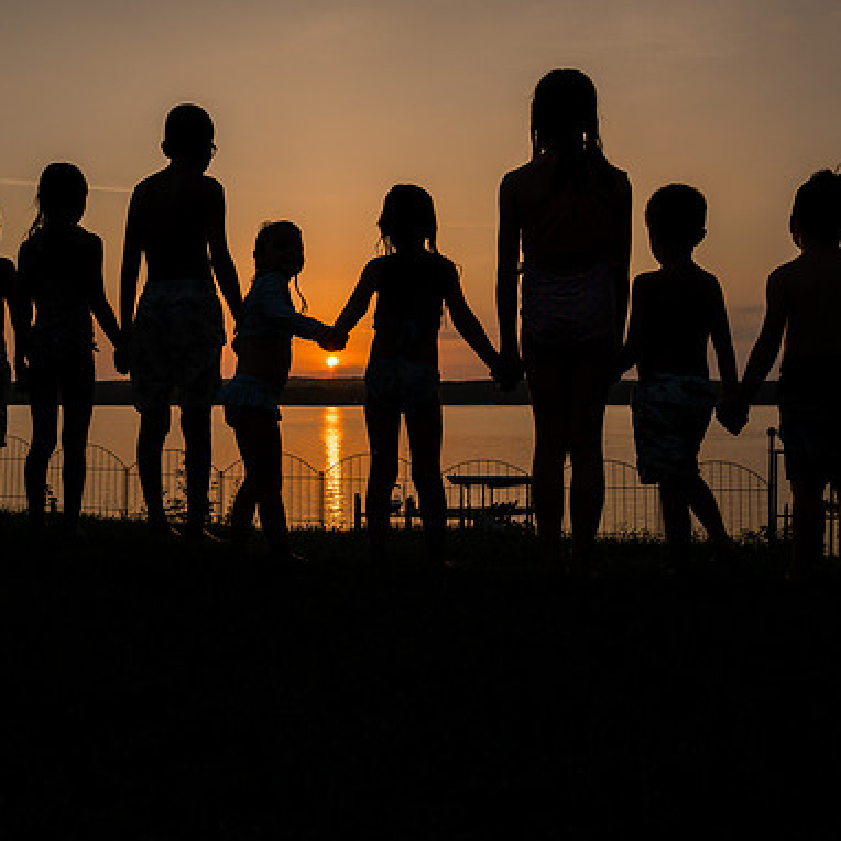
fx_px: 852
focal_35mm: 31
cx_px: 348
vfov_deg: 52.5
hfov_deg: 52.3
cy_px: 424
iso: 400
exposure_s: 1/640
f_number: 10
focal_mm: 24
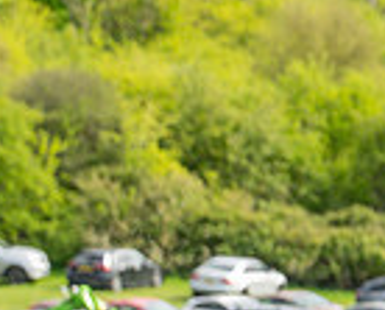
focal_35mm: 505
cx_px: 925
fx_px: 5766
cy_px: 656
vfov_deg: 3.1
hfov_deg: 3.8
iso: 200
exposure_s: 1/1250
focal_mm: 70
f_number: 4
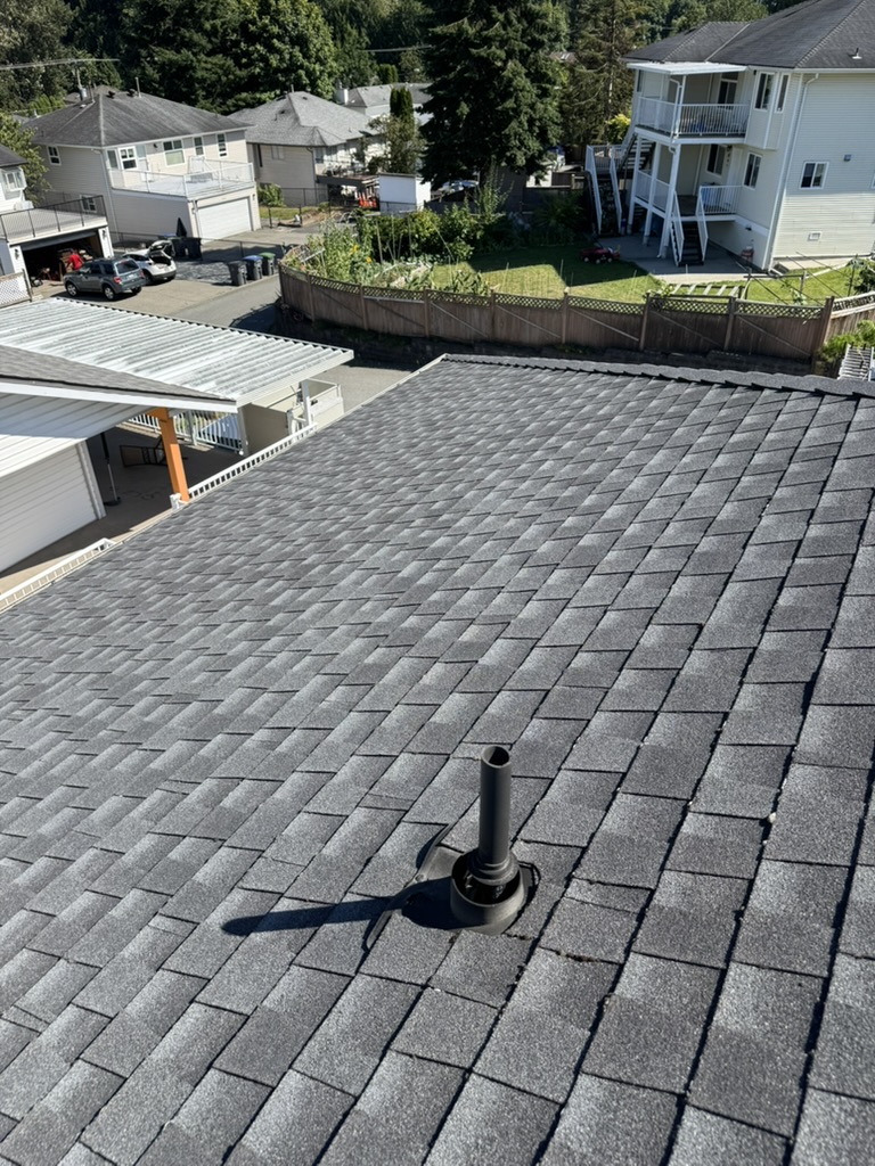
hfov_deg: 56.8
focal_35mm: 24
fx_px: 809
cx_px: 438
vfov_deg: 71.6
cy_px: 583
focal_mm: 6.76
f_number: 1.78
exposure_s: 1/2331
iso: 80
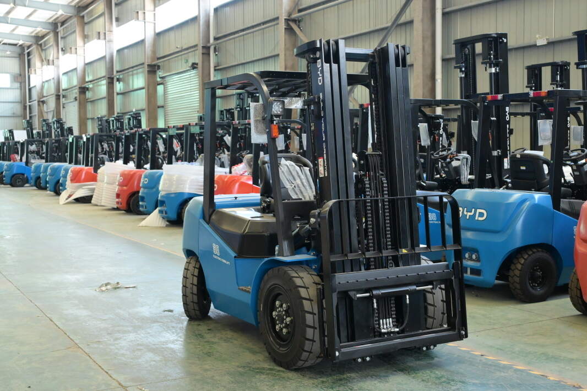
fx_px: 750
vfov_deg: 29.2
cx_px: 294
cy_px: 196
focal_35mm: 46
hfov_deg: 42.8
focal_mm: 31
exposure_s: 1/320
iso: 3200
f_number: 4
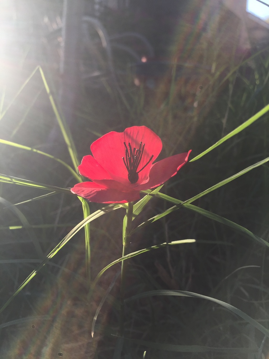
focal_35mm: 29
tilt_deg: -13.5
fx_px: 300
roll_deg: -2.2
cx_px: 134
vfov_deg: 61.7
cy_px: 180
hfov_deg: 48.2
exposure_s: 1/359
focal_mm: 4.15
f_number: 2.2
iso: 32
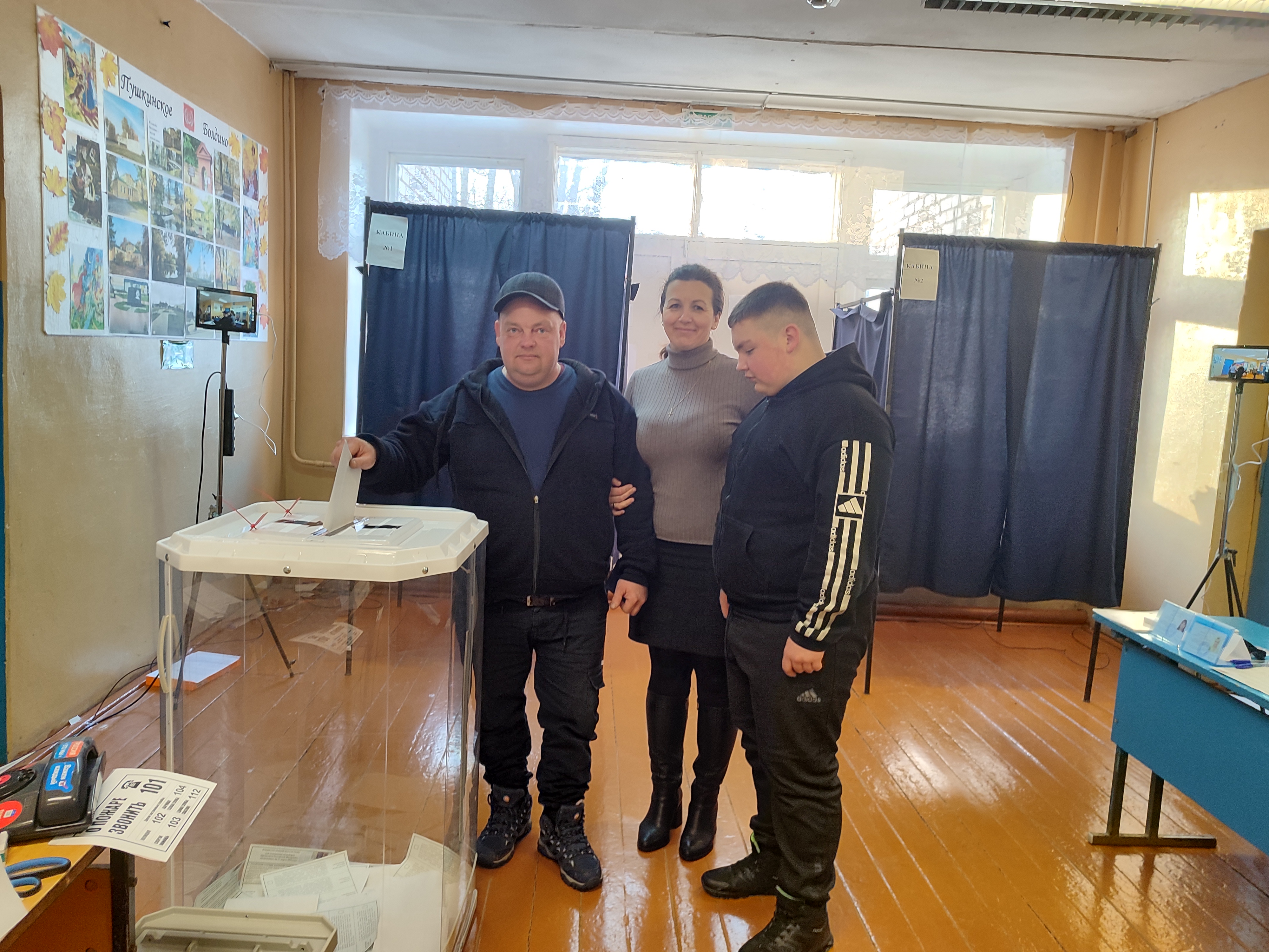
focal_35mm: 25
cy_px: 476
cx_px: 634
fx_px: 916
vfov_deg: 54.9
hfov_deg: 69.4
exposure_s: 1/25
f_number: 1.89
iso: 198
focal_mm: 5.95
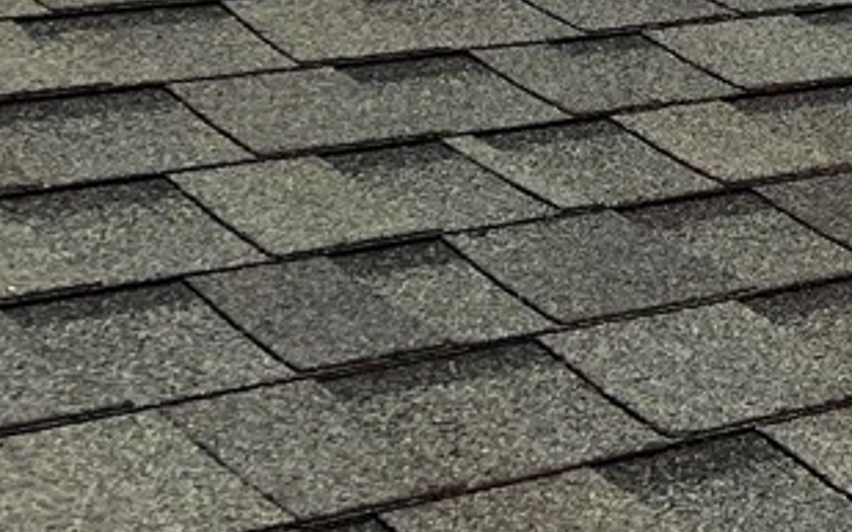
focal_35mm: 134
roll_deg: +14.9
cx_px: 1351
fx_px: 3111
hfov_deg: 14.4
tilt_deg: +9.9
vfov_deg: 9.5
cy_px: -272
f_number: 1.5
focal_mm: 5.7
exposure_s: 1/10309
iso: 50
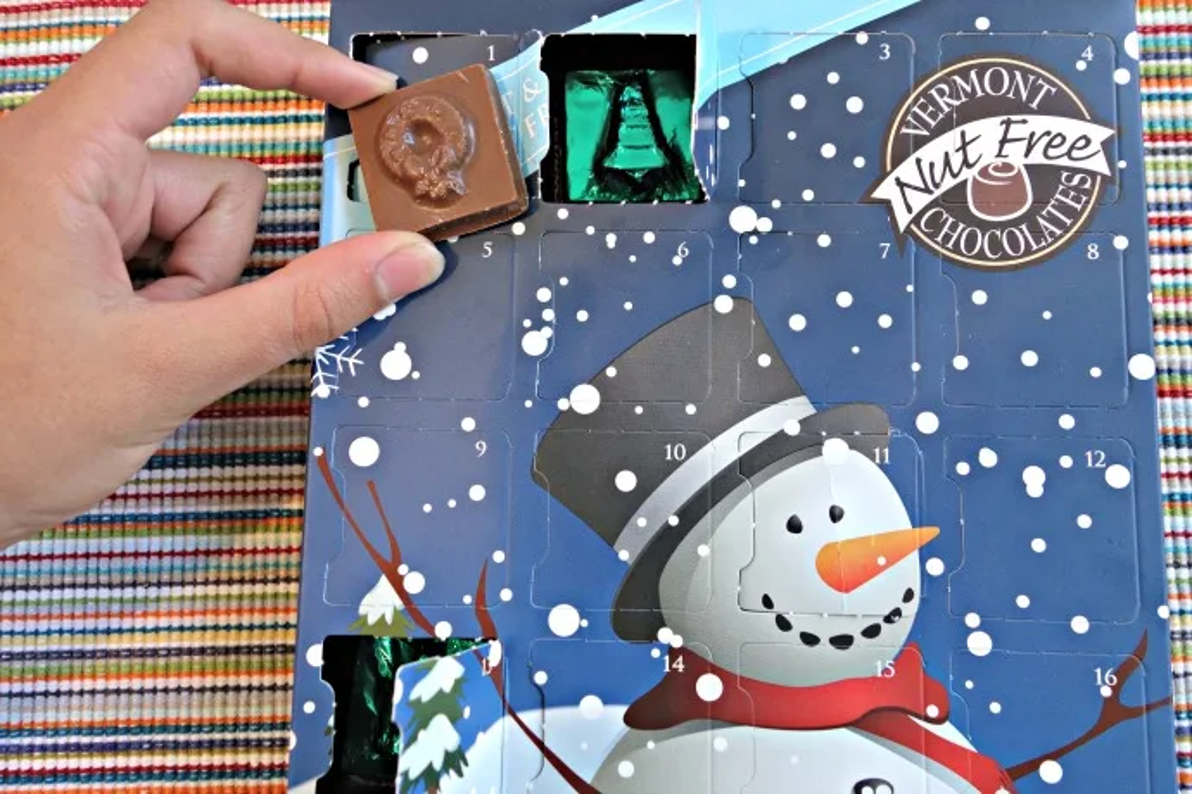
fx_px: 927
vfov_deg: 46.4
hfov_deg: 65.5
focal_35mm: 28
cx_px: 596
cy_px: 397
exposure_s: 1/30
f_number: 4
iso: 400
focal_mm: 10.4
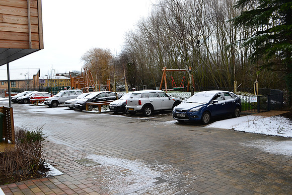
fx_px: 268
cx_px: 146
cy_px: 98
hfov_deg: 57.2
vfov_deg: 40.0
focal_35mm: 33
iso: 500
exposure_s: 1/60
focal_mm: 22
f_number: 8
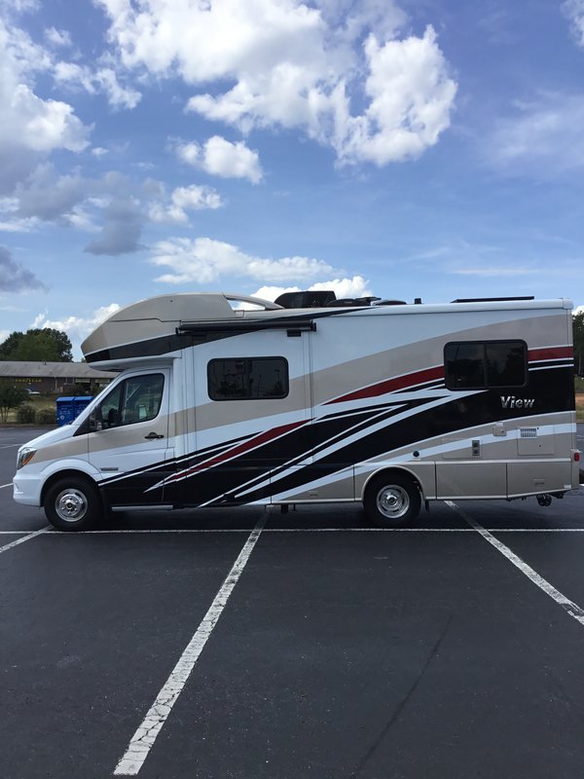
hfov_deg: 45.4
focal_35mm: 31
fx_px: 697
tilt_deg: +1.6
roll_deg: -0.2
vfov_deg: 58.4
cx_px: 292
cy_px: 390
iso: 25
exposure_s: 1/1335
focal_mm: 3.3
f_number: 2.4
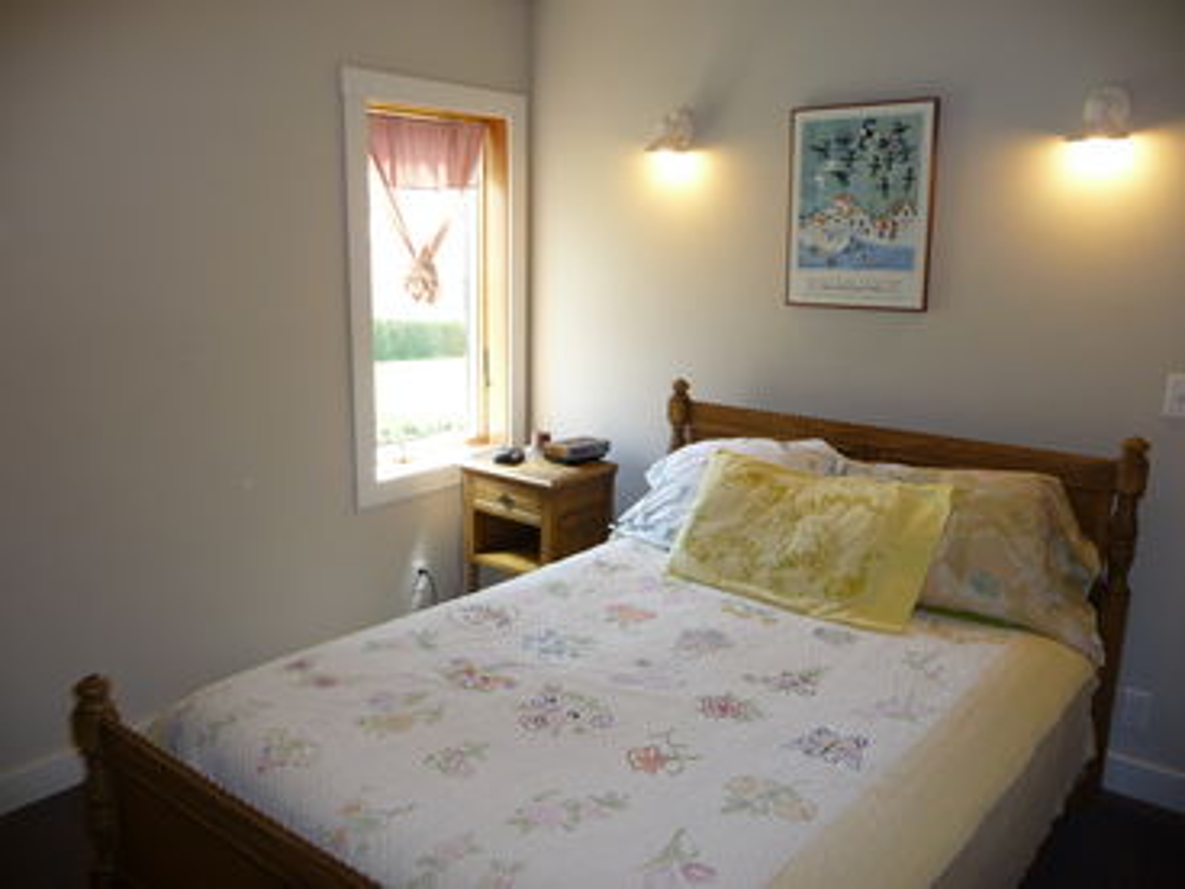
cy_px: 444
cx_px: 592
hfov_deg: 63.4
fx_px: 959
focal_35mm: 28
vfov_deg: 49.7
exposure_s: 1/30
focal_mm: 4.7
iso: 100
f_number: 3.3
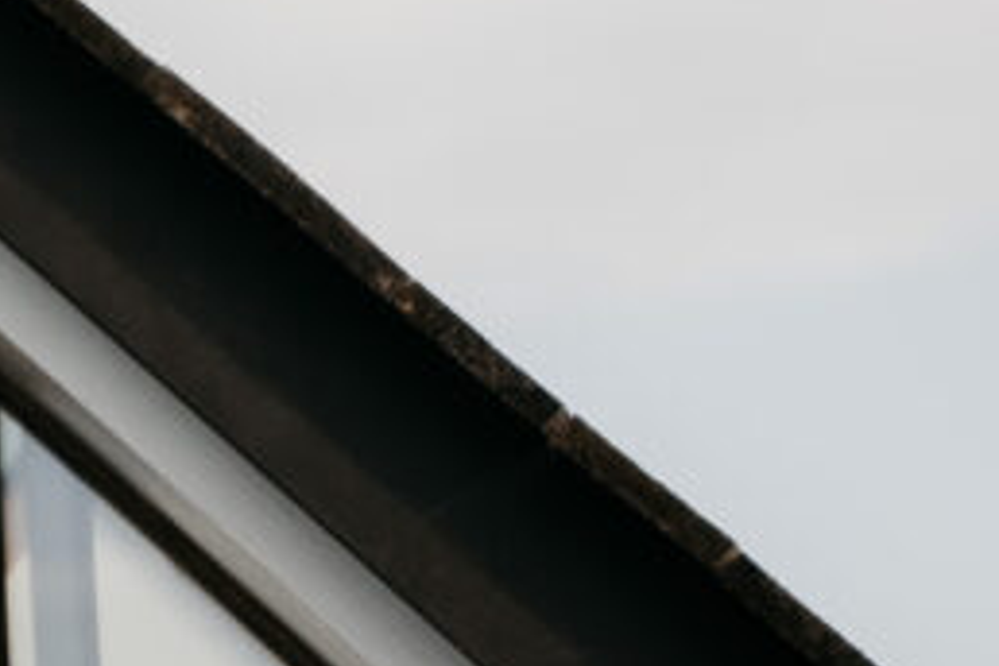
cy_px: 809
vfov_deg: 9.5
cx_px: -1375
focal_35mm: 143
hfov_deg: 11.8
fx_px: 3968
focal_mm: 24
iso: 200
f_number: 2.8
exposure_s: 1/3200
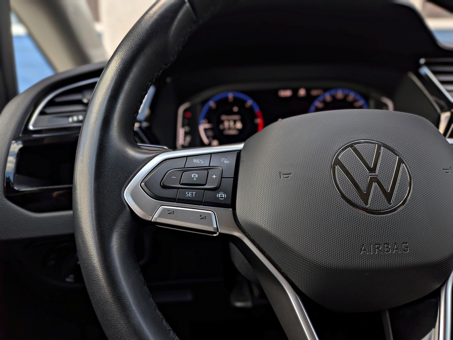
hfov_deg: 71.6
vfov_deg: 56.8
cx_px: 226
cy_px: 170
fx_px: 314
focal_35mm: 24
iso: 32
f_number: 1.7
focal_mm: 4.53
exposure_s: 1/141
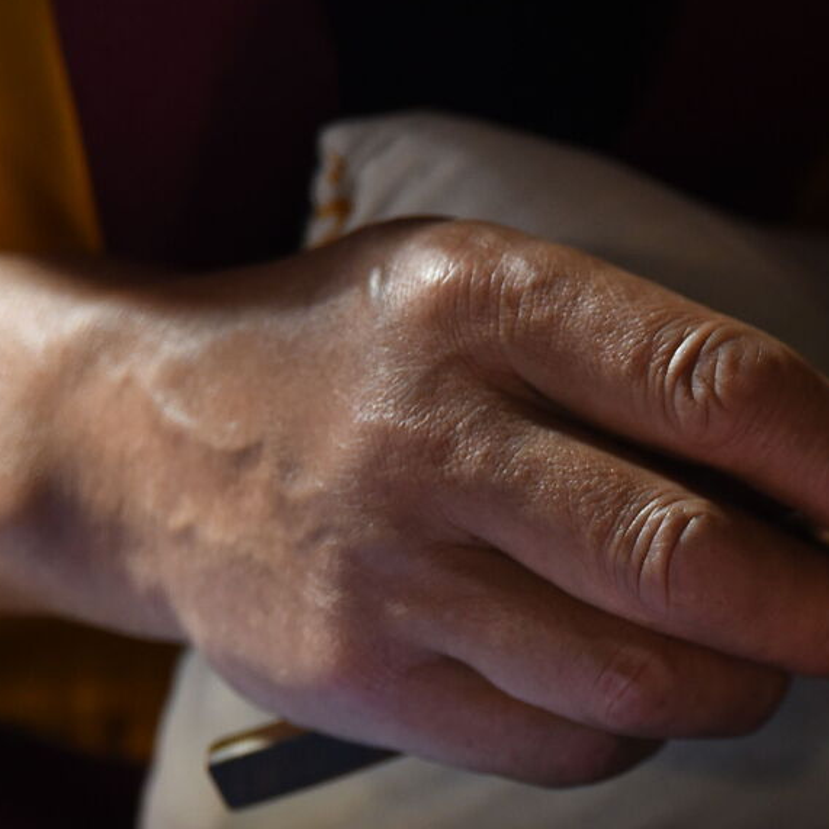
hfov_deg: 8.7
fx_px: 5419
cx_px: 873
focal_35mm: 200
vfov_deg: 8.7
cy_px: 714
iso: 1000
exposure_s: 1/125
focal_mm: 56
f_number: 2.8
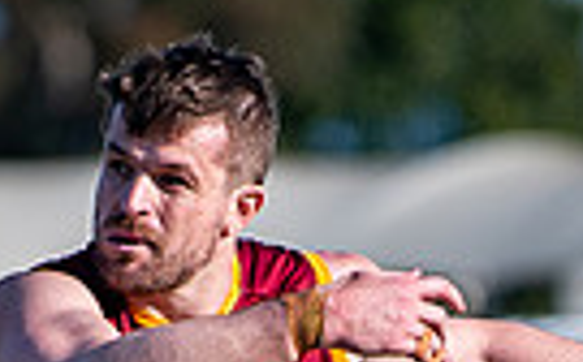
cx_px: 209
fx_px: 33245
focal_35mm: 2095
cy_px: 913
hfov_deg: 1.0
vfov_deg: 0.6
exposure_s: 1/2500
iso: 160
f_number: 2.8
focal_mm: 200
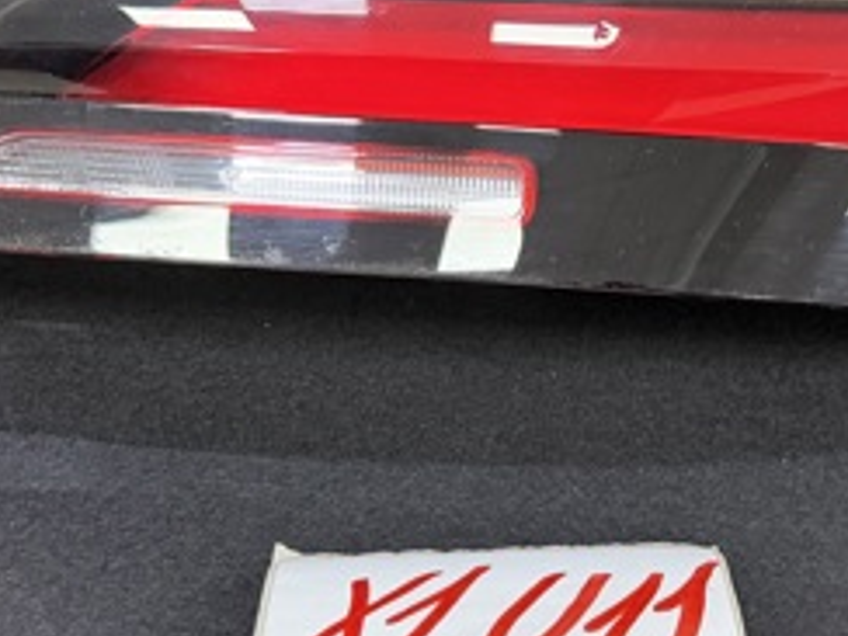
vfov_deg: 23.3
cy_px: 365
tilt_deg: -54.7
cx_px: 525
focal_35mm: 63
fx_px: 1543
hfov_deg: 30.6
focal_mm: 6.76
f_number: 1.78
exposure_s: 1/50
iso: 800
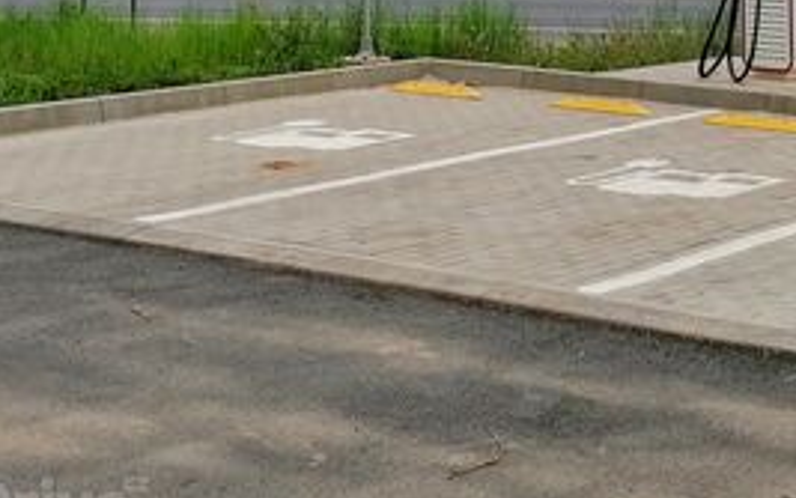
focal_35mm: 95
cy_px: -33
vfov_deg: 13.5
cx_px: 716
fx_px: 2061
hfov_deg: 21.4
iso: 50
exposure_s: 1/688
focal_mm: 5.3
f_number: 1.8
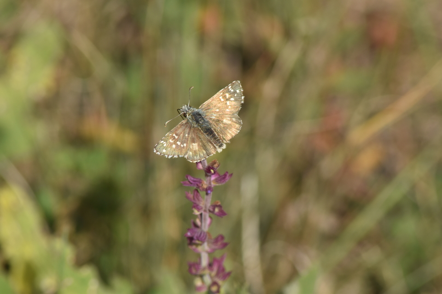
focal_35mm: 450
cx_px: 221
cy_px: 147
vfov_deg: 3.1
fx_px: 5525
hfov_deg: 4.6
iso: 400
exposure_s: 1/400
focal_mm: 300
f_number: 20
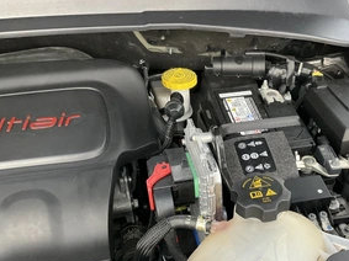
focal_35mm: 41
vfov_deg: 34.6
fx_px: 413
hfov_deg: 44.8
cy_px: 183
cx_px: 245
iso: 64
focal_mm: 3
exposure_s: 1/63
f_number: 1.8
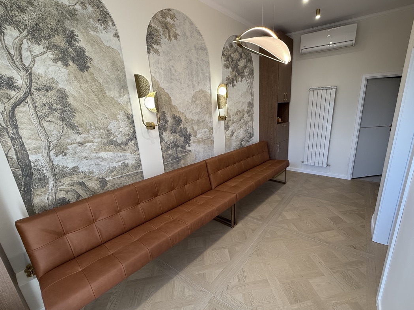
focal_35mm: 16
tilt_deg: -16.2
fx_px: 191
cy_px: 162
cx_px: 231
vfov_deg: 78.1
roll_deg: +2.2
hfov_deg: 94.1
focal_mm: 2.22
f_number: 2.2
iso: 100
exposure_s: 1/100
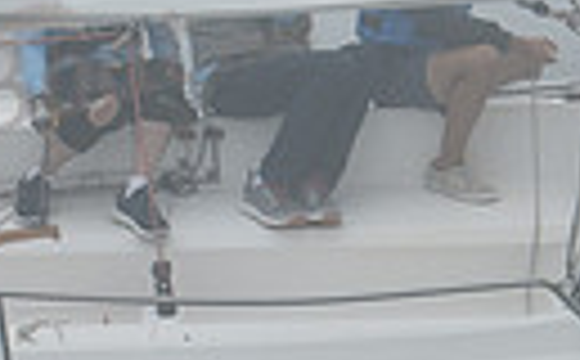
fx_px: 5079
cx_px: 553
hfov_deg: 6.5
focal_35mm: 322
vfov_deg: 4.1
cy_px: 268
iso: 250
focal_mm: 70
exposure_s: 1/800
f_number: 9
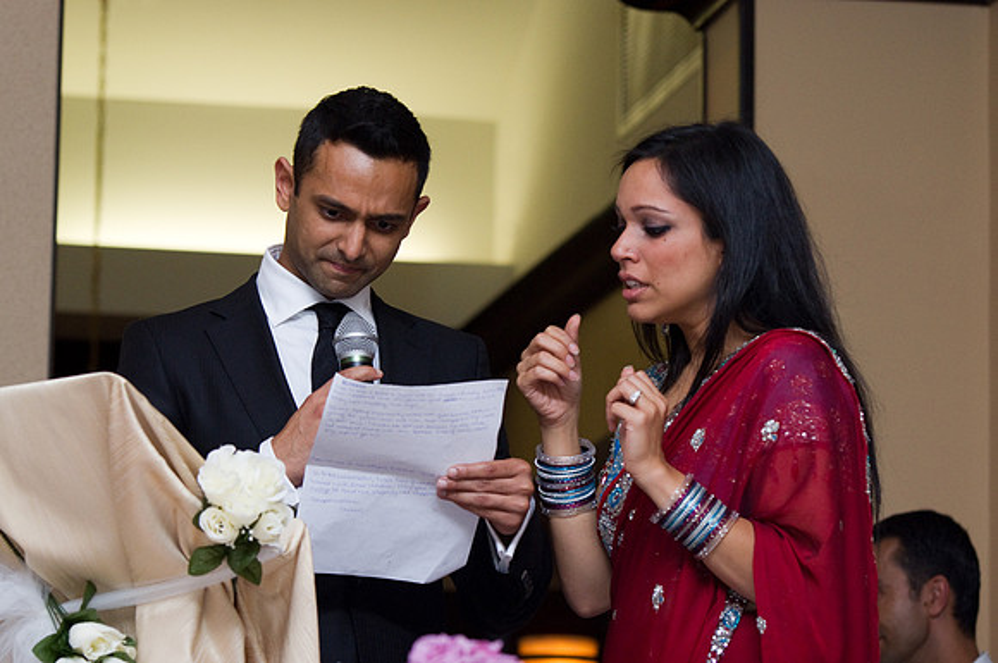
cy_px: 332
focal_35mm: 162
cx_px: 499
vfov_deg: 8.4
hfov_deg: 12.7
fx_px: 4485
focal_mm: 107.5
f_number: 5
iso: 400
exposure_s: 1/180
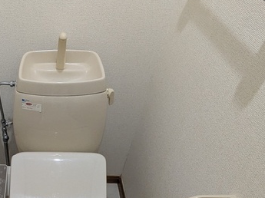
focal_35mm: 39
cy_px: 194
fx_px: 298
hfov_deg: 44.3
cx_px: 35
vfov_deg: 33.8
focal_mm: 1.83
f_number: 2.2
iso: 231
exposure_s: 1/24
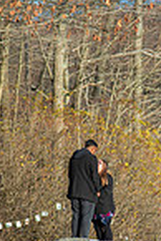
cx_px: 96
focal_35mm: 372
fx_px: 2489
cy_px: 130
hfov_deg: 3.7
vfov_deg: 5.5
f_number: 4
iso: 100
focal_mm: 120
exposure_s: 1/400
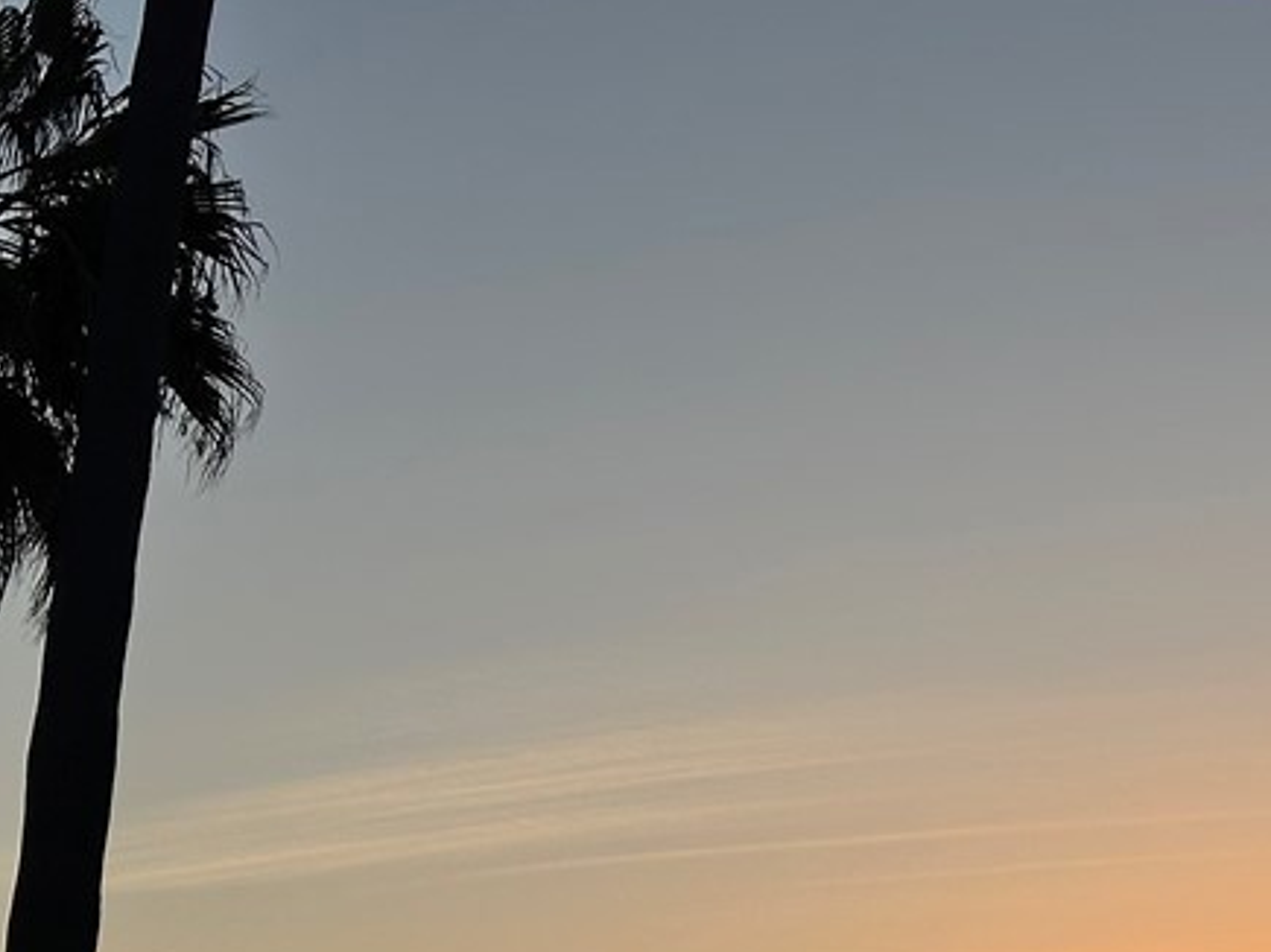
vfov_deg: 12.9
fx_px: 4148
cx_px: 1297
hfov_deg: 17.0
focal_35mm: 113
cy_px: 1040
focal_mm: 6.86
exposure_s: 1/2304
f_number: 1.78
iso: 64
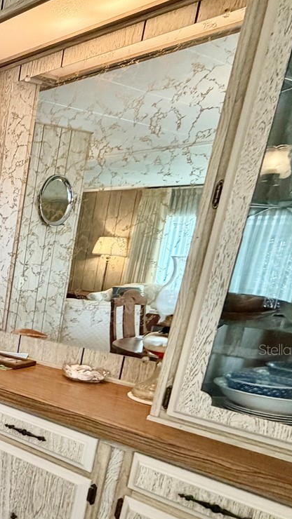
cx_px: -237
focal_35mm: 33
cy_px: 349
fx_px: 454
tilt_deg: -13.8
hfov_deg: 21.8
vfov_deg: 58.1
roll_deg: -0.1
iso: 320
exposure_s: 1/120
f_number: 2.2
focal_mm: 2.22
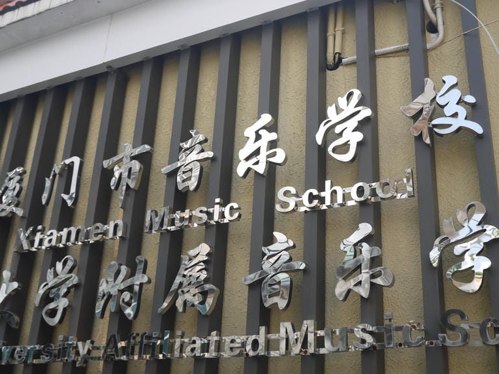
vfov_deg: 32.9
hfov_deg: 42.9
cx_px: 260
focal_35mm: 44
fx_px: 634
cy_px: 195
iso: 160
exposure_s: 1/250
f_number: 5
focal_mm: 14
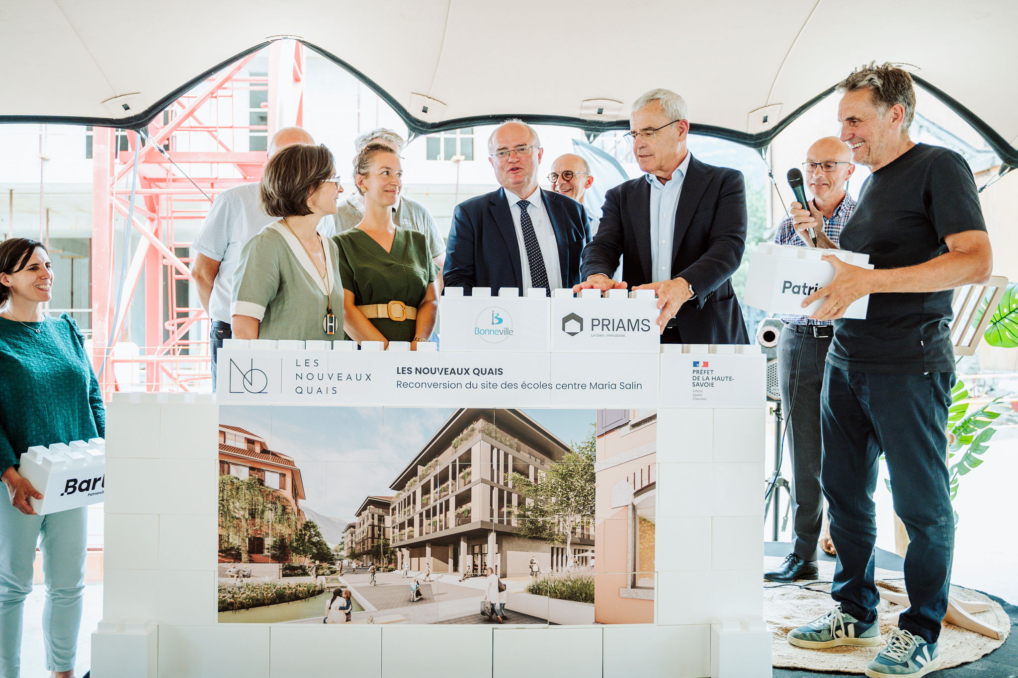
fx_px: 824
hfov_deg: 63.4
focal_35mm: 29
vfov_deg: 44.8
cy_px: 338
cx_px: 503
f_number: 2.8
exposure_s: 1/400
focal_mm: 28
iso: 800
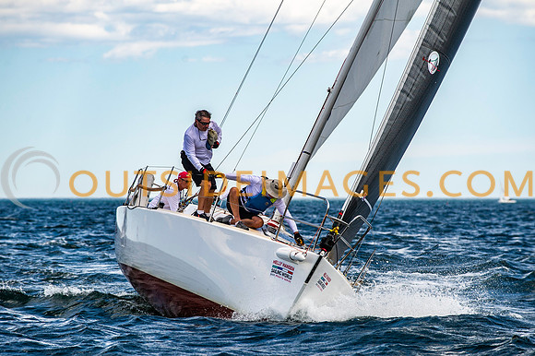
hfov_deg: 9.3
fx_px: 3300
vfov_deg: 6.2
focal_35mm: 222
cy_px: 193
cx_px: 267
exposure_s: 1/1250
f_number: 5.6
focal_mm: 200
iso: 320
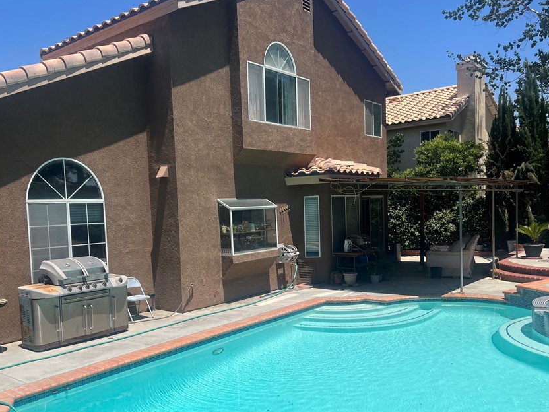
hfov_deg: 56.4
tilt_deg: -3.5
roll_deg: +3.2
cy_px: 242
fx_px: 508
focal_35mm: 32
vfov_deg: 44.0
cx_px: 219
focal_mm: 5.7
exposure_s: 1/5882
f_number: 1.5
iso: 50
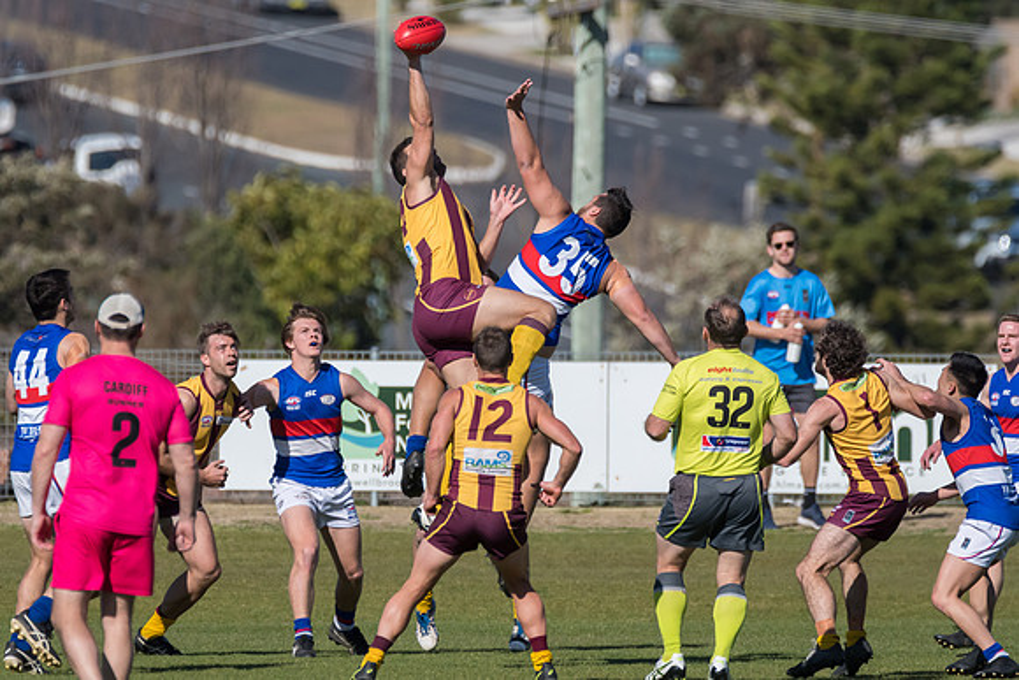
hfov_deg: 2.4
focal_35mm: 875
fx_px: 24783
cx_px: 483
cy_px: 326
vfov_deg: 1.6
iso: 800
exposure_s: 1/5000
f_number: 8
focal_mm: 550
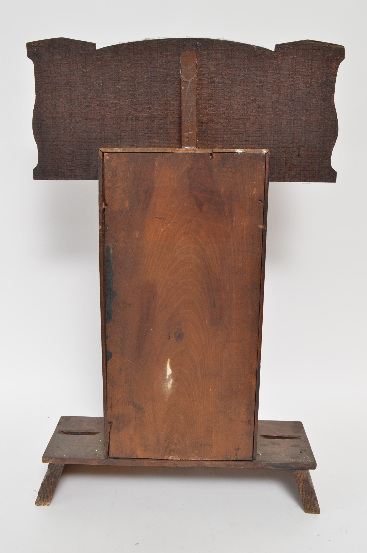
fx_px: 551
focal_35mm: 36
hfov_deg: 36.8
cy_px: 276
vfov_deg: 53.2
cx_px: 184
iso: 800
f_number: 9
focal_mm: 24
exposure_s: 1/80
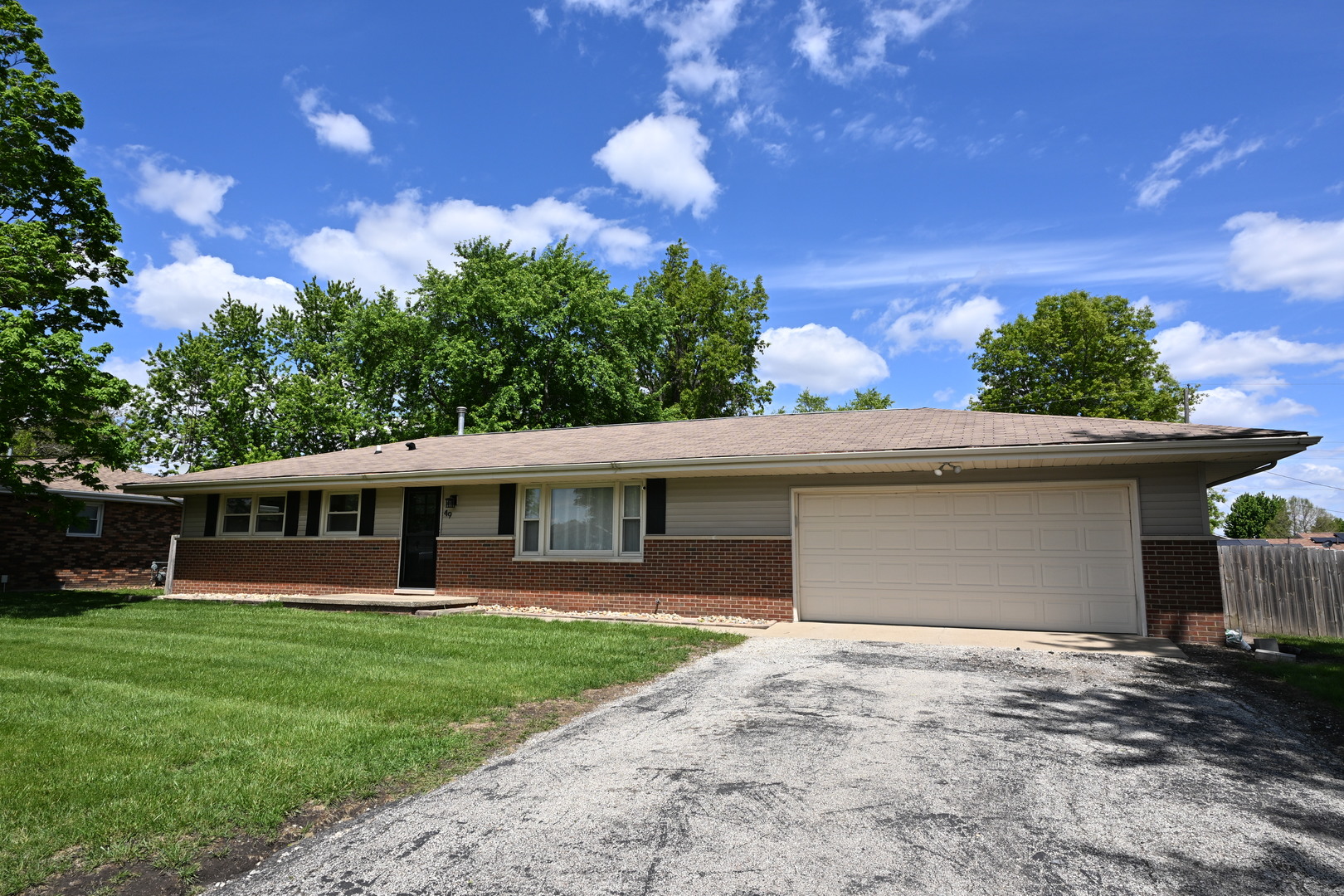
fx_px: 812
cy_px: 448
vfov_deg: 57.8
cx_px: 672
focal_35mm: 22
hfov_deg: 79.2
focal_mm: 14.5
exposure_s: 1/200
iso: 100
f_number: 10
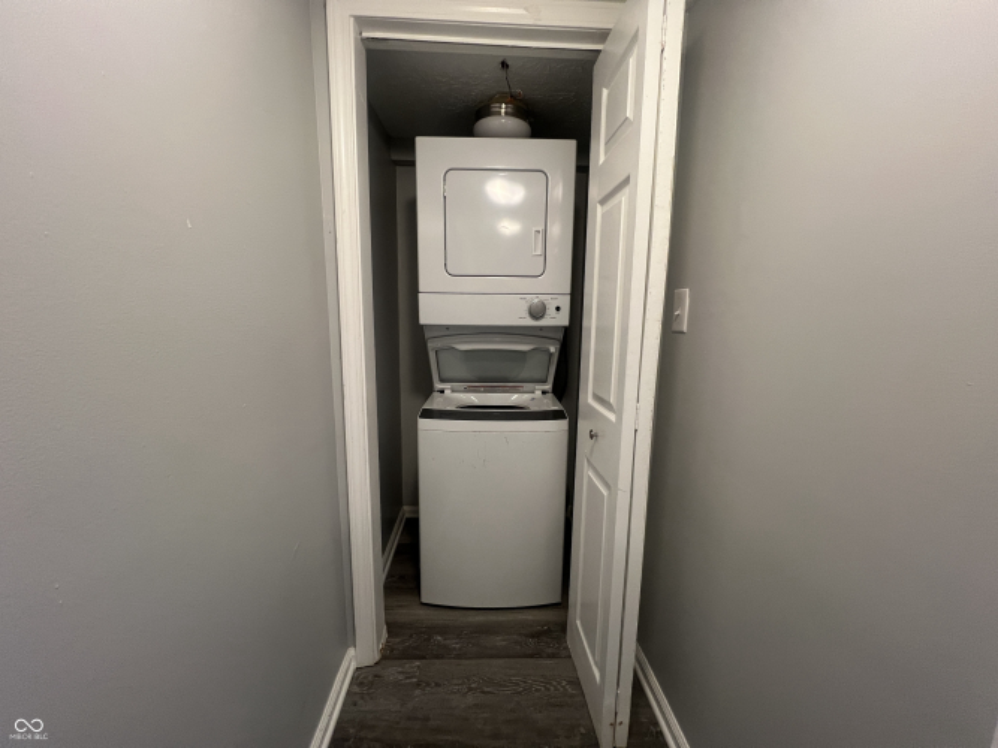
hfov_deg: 106.2
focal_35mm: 13
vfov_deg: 89.9
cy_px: 374
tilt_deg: -9.7
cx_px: 499
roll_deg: -0.9
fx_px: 375
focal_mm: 1.57
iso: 200
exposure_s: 1/60
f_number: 1.8
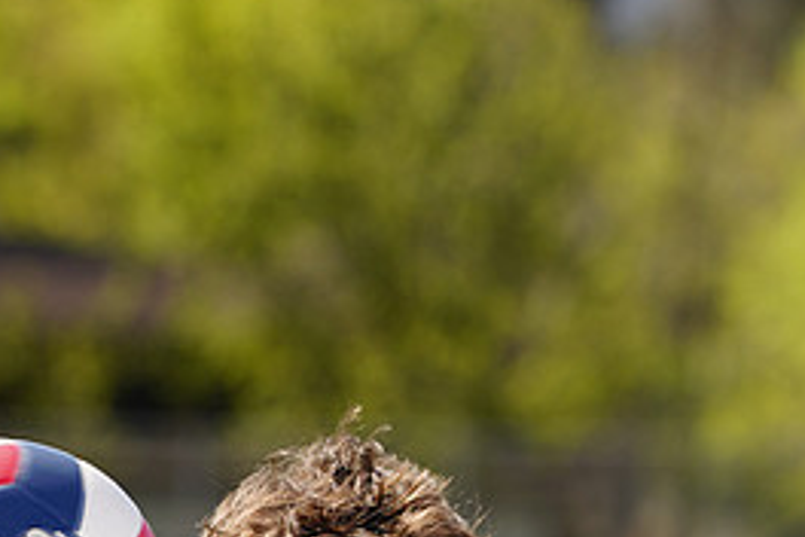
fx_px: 11716
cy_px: 839
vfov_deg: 2.6
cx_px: 355
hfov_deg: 3.9
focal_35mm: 524
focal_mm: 238
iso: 64
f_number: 7.1
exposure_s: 1/200
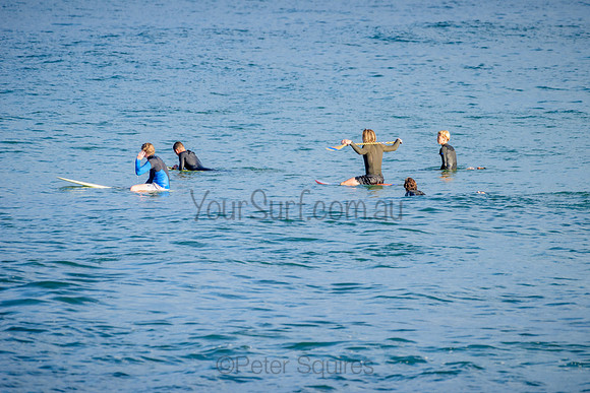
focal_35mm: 612
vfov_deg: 2.2
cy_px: 153
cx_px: 361
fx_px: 10033
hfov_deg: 3.4
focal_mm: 500
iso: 360
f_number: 5.6
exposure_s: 1/1250
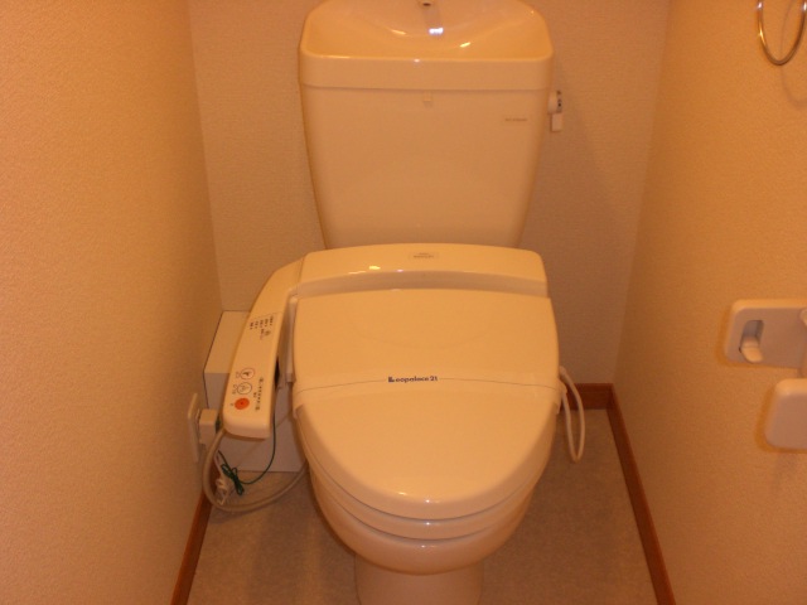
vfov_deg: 37.7
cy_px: 302
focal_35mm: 38
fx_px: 886
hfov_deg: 49.0
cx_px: 404
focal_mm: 6.3
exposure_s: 1/30
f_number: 3.1
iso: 200
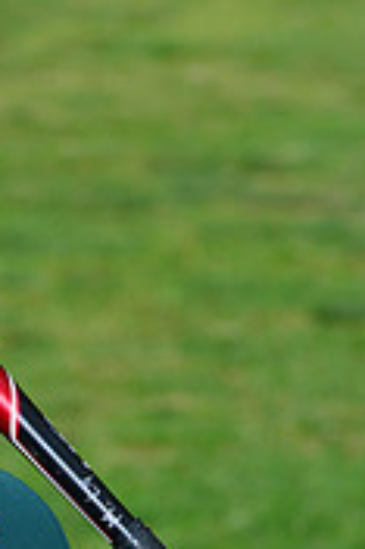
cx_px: -11
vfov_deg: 4.6
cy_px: 792
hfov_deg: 3.1
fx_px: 6796
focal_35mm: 446
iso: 200
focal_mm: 135
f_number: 10
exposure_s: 1/200
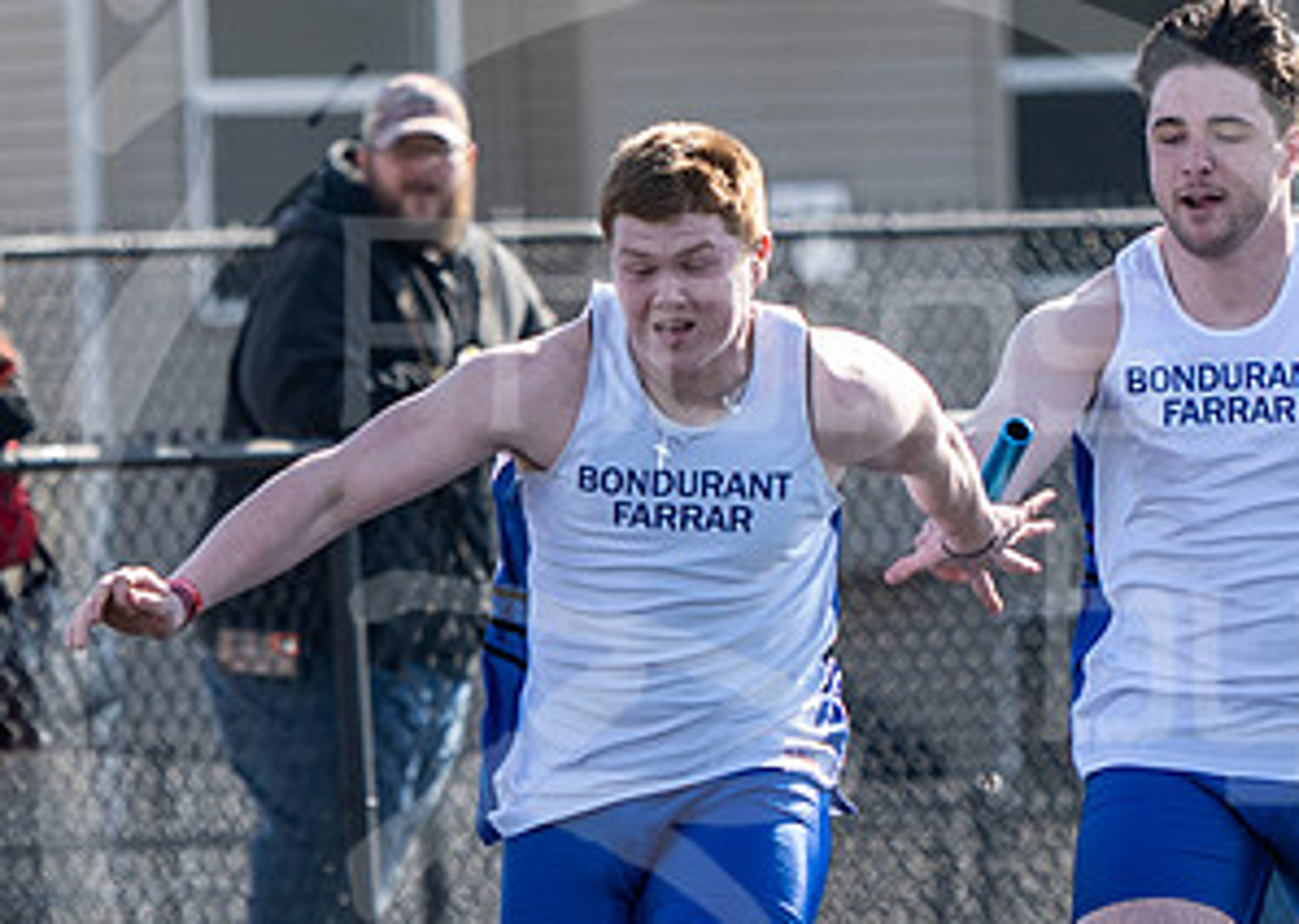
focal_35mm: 693
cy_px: 916
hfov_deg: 2.9
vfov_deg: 2.1
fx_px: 25532
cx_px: 875
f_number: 2.8
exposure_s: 1/1250
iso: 200
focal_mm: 155
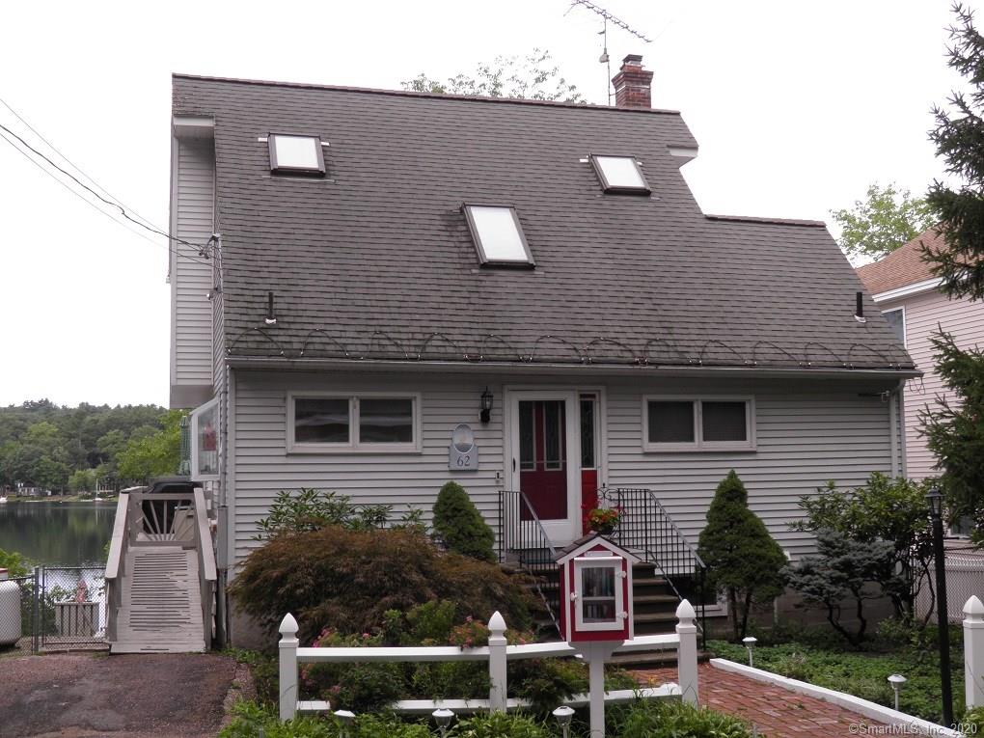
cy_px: 369
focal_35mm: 39
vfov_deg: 36.8
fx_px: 1109
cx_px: 492
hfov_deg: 47.9
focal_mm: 7.1
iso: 50
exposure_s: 1/100
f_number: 5.7
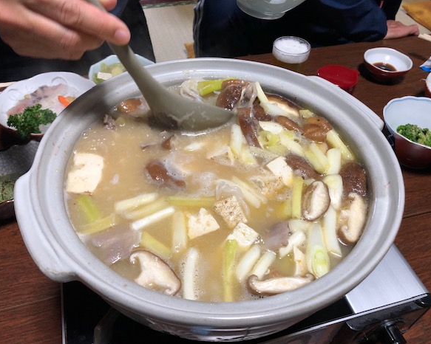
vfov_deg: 48.5
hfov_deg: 58.8
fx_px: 383
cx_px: 210
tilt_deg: -49.5
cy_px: 176
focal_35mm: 30
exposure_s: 1/20
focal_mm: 3.99
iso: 40
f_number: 1.8
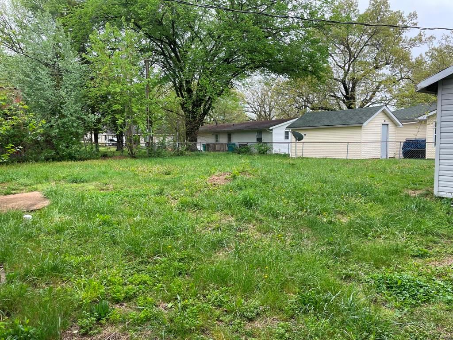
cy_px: 170
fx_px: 340
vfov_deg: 53.1
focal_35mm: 26
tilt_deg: -2.2
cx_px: 226
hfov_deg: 67.3
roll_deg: +1.1
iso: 32
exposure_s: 1/452
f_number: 1.6
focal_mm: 4.2
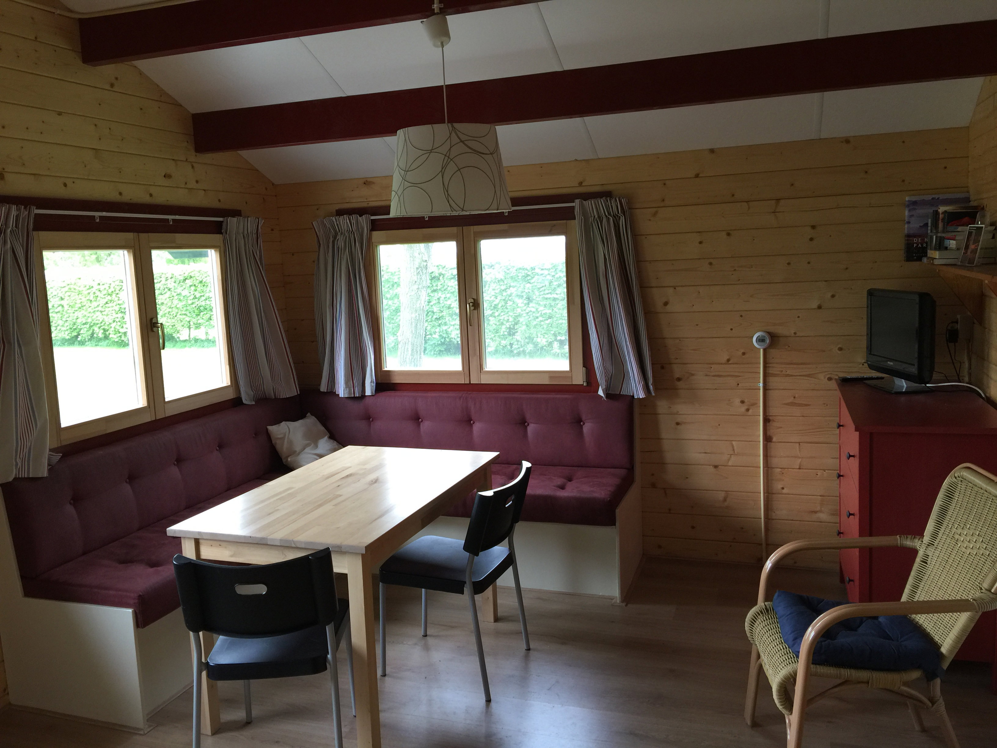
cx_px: 498
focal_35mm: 29
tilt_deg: -6.9
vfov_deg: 48.2
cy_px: 374
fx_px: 835
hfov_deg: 61.7
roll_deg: +2.7
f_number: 2.2
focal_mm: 4.15
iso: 40
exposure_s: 1/33
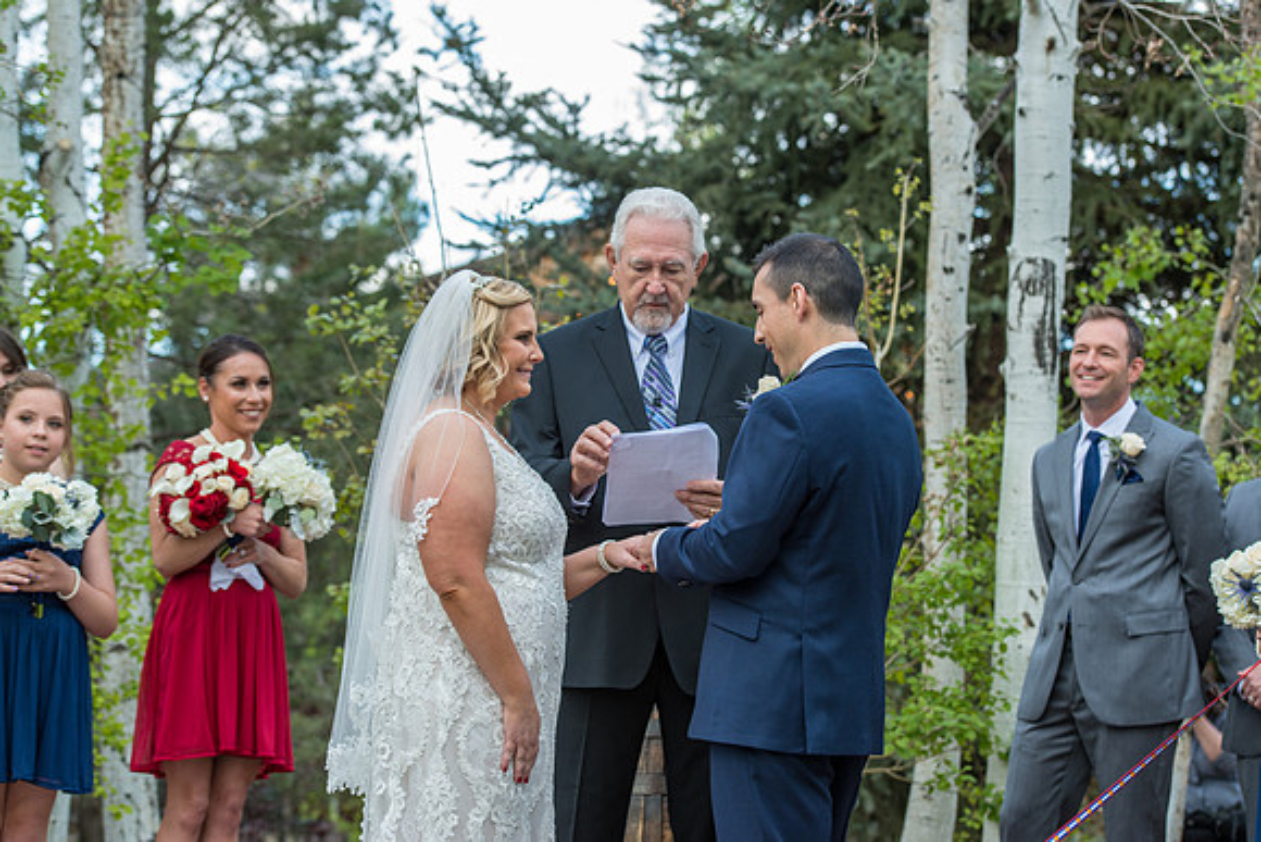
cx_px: 630
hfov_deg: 22.6
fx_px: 3153
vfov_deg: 15.2
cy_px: 421
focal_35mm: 90
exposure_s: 1/200
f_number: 5
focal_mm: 90
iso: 400
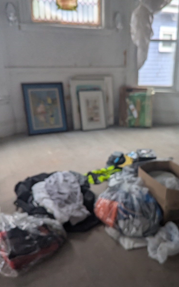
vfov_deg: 58.1
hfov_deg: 37.5
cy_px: 153
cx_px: 131
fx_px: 258
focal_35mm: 33
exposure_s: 1/225
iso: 253
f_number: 1.85
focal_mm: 6.81
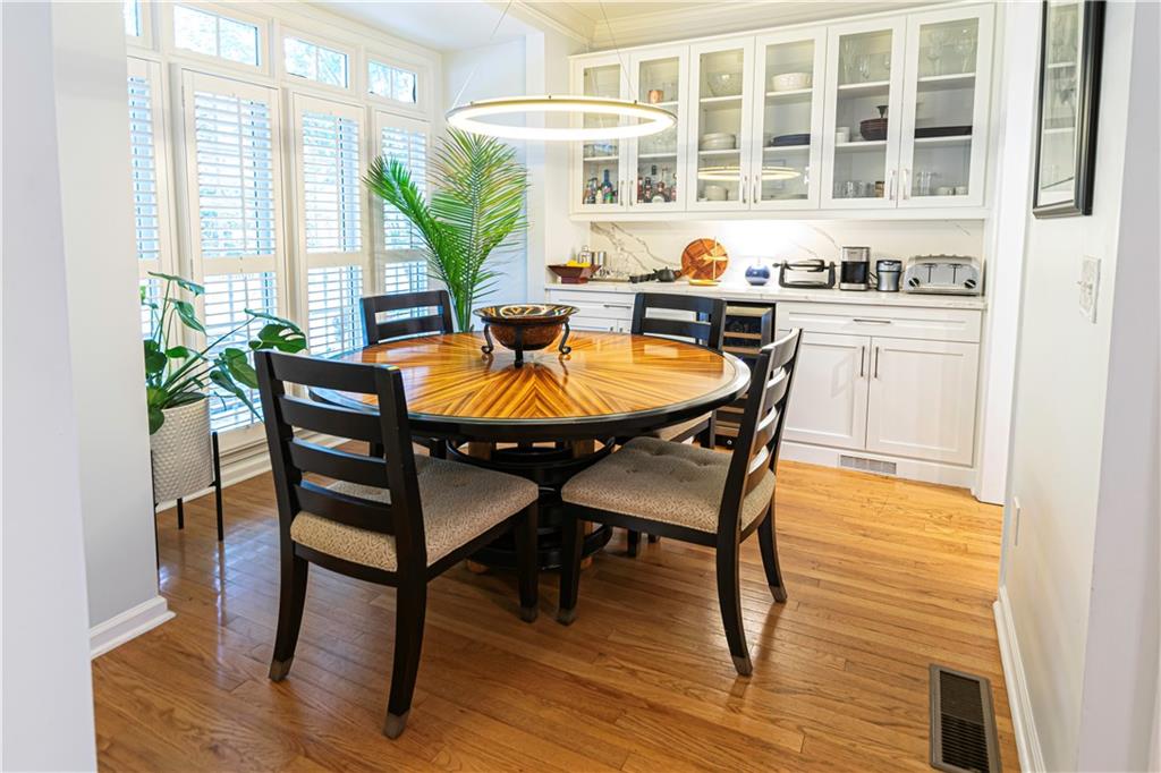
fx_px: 629
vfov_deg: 63.2
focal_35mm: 20
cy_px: 386
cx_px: 580
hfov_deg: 85.4
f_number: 8
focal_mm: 13
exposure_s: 1
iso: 200
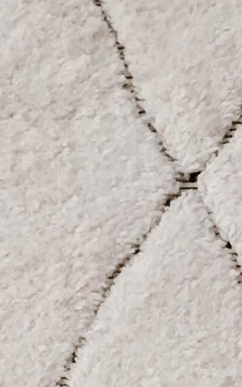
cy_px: 138
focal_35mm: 176
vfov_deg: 11.9
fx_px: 1858
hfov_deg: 6.9
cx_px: -382
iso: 100
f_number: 2.2
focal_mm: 4.15
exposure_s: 1/33
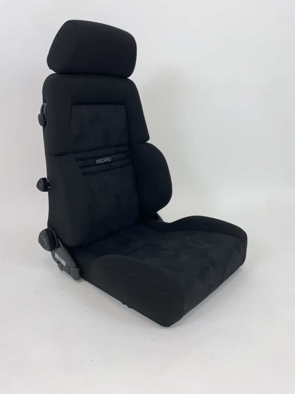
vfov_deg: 67.3
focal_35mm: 26
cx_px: 148
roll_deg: +0.5
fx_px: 295
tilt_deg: -16.5
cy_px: 197
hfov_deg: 53.1
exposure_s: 1/100
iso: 40
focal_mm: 4.25
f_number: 1.8
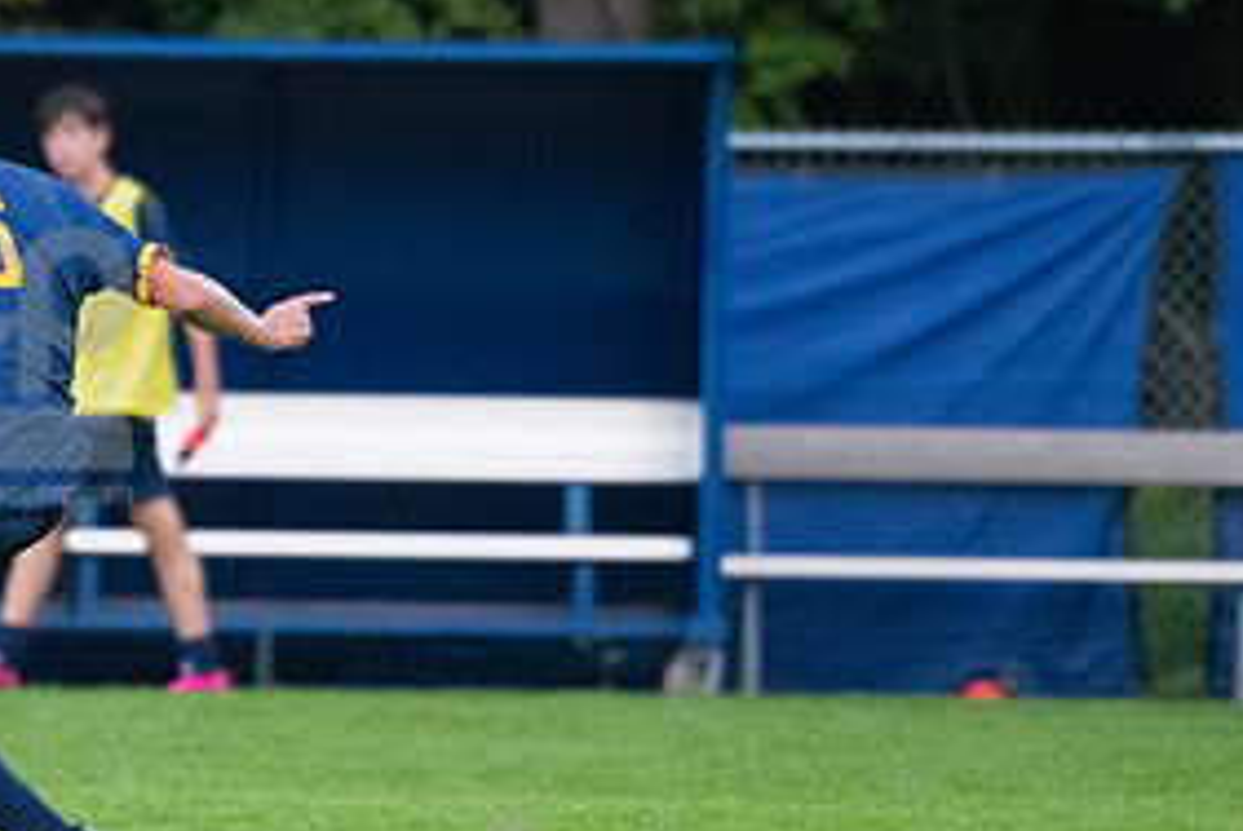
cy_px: 351
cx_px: 0
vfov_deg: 1.9
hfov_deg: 2.8
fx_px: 25680
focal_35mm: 743
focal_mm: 360
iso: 6400
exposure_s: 1/2000
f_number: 5.6
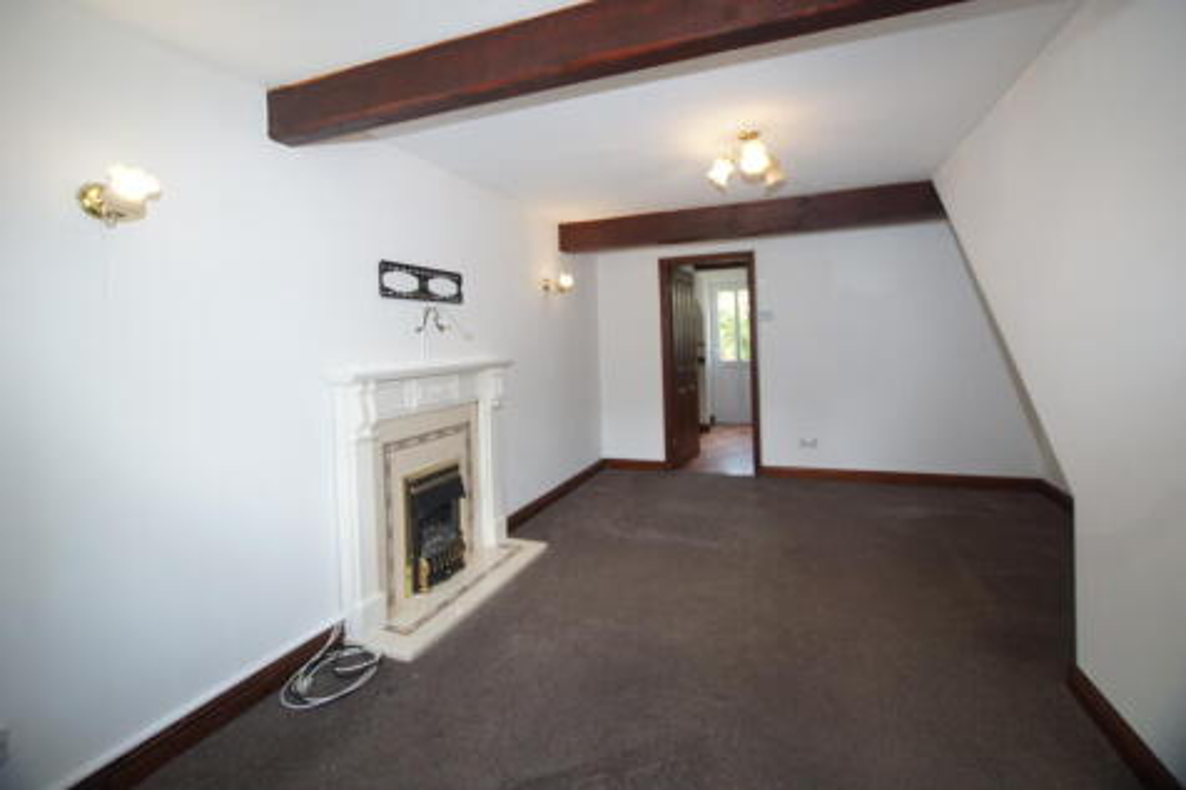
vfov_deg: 77.3
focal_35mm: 15
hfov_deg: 100.4
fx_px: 494
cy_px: 395
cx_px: 593
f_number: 4
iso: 800
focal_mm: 10
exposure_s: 1/160
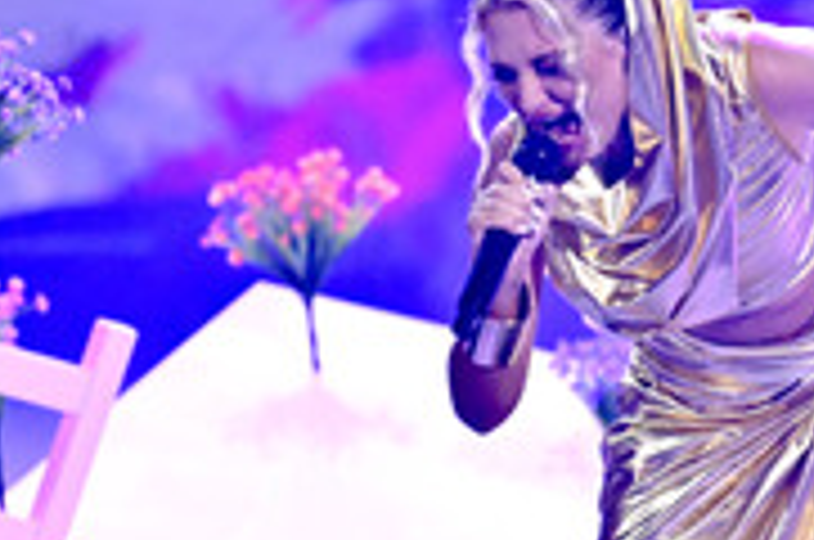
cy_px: 446
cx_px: 717
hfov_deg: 2.1
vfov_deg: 1.4
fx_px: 22503
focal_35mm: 997
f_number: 4.5
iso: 5000
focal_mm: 400
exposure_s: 1/640
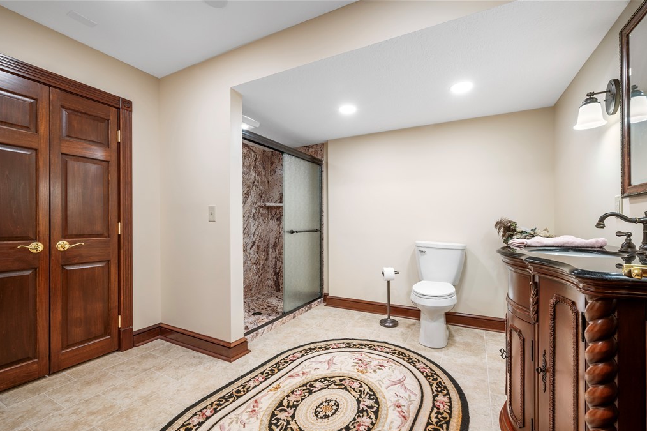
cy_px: 230
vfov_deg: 77.2
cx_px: 334
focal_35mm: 15
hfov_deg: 100.4
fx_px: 269
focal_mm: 14
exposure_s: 1/10
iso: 100
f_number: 10
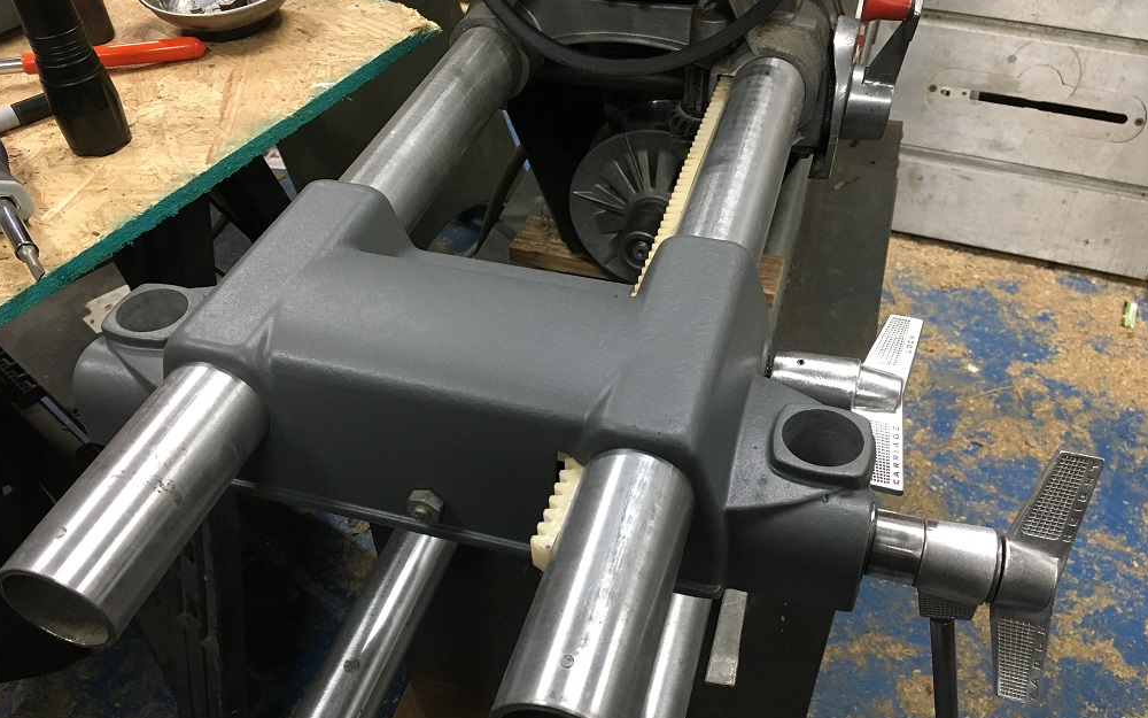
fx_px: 970
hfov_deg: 61.2
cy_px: 407
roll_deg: +2.0
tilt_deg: -43.6
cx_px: 572
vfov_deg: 40.5
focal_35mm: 31
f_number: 2.2
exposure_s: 1/30
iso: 125
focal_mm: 4.15
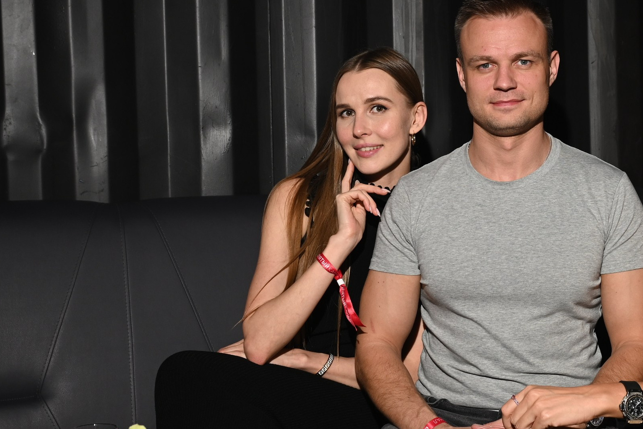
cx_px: 491
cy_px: 215
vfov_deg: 20.9
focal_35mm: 65
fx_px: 1160
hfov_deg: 30.4
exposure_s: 1/160
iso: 320
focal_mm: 34.5
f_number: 6.3
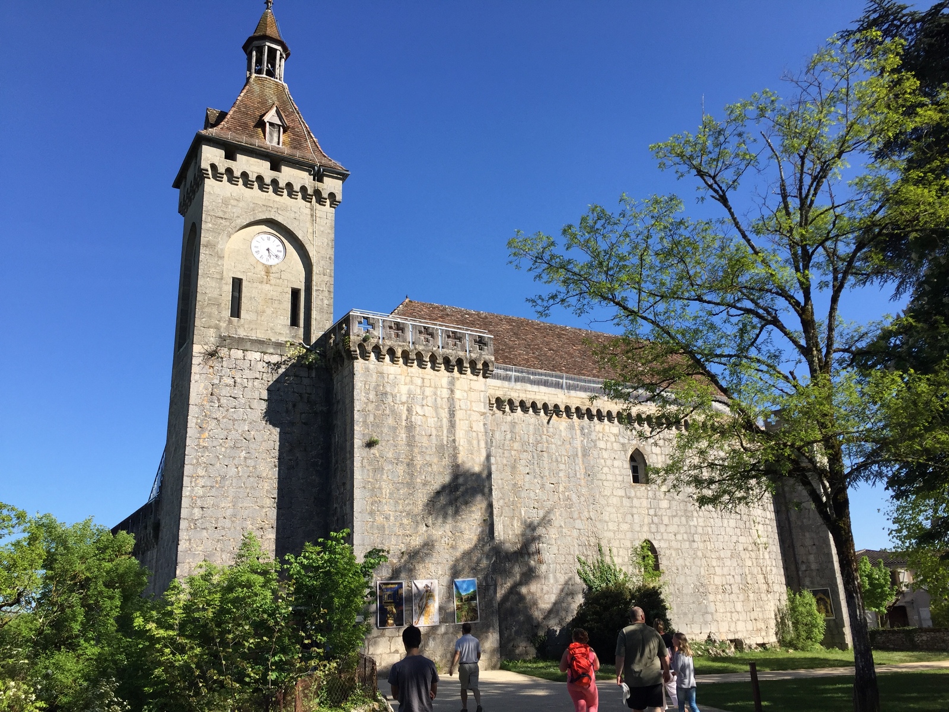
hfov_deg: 61.7
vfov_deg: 48.2
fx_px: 795
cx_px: 474
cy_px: 356
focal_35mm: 29
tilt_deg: +17.6
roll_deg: +1.9
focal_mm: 4.15
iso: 32
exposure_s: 1/1412
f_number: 2.2
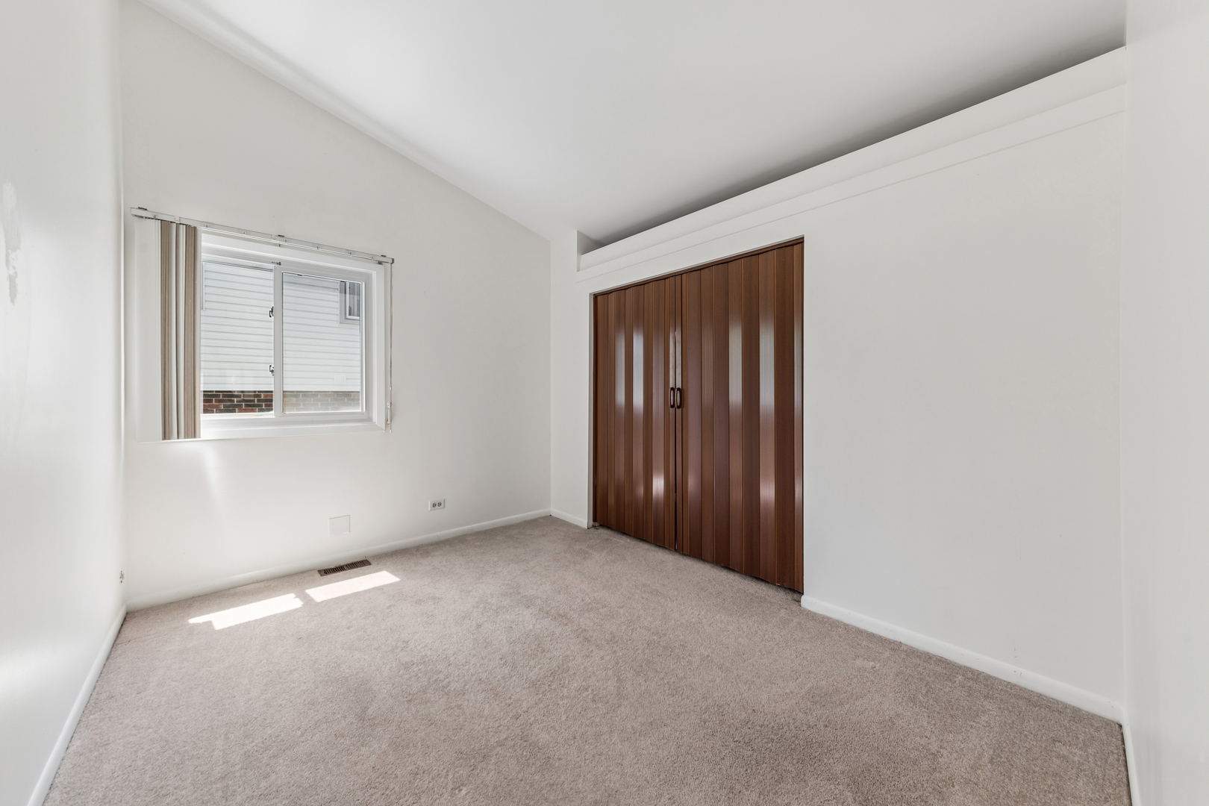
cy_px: 403
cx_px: 604
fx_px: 403
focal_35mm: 12
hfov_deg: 112.6
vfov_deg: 90.0
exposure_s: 1/30
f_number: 10
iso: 160
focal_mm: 12
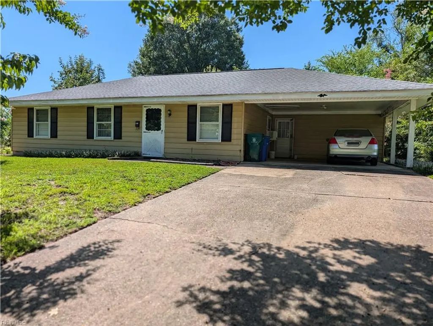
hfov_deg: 71.5
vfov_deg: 56.9
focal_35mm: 24
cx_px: 216
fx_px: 300
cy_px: 163
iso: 19
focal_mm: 6.9
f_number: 1.68
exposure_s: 1/1095
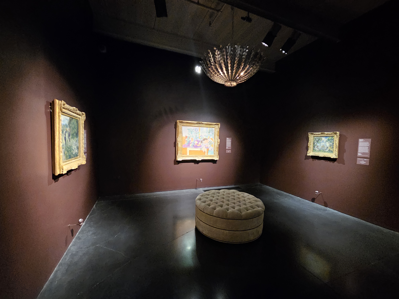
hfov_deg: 106.2
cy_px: 150
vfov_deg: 89.9
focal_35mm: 13
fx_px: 150
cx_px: 200
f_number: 2.2
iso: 1250
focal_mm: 2.2
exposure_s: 1/24
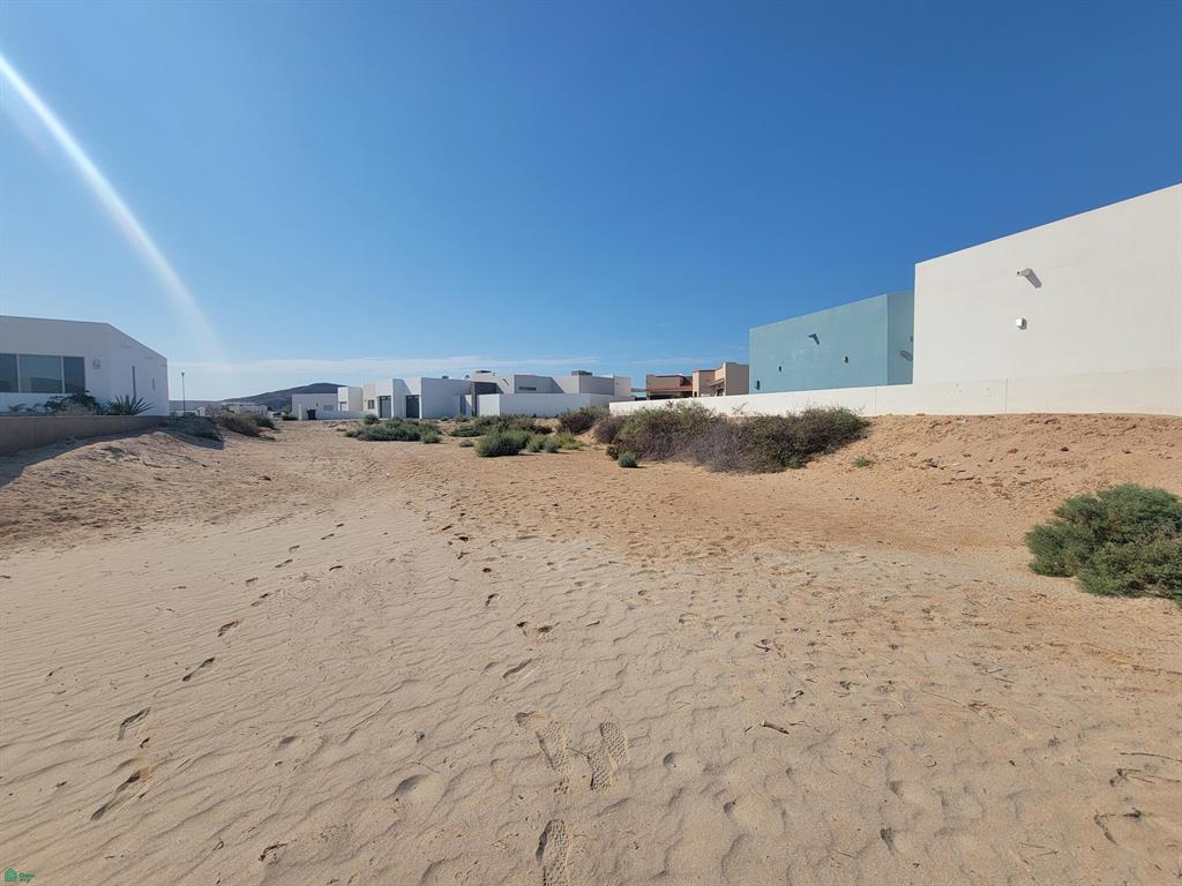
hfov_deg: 106.2
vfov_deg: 89.9
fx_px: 444
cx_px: 591
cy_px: 443
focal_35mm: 13
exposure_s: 1/3455
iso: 50
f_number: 2.2
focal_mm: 2.2
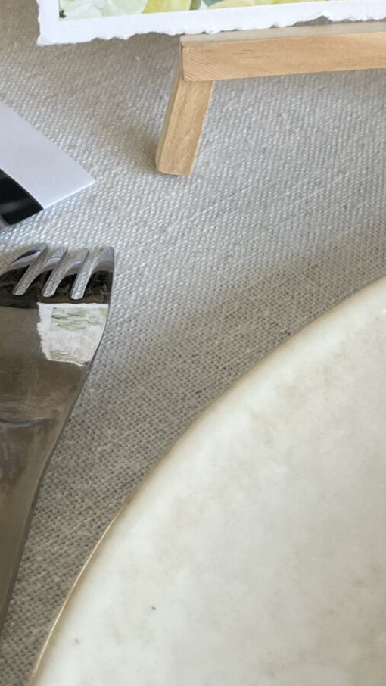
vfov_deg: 24.1
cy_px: -140
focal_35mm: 80
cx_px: 292
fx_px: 1455
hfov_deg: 15.0
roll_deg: -0.4
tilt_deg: -27.7
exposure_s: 1/121
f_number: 1.6
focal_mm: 5.1
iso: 64
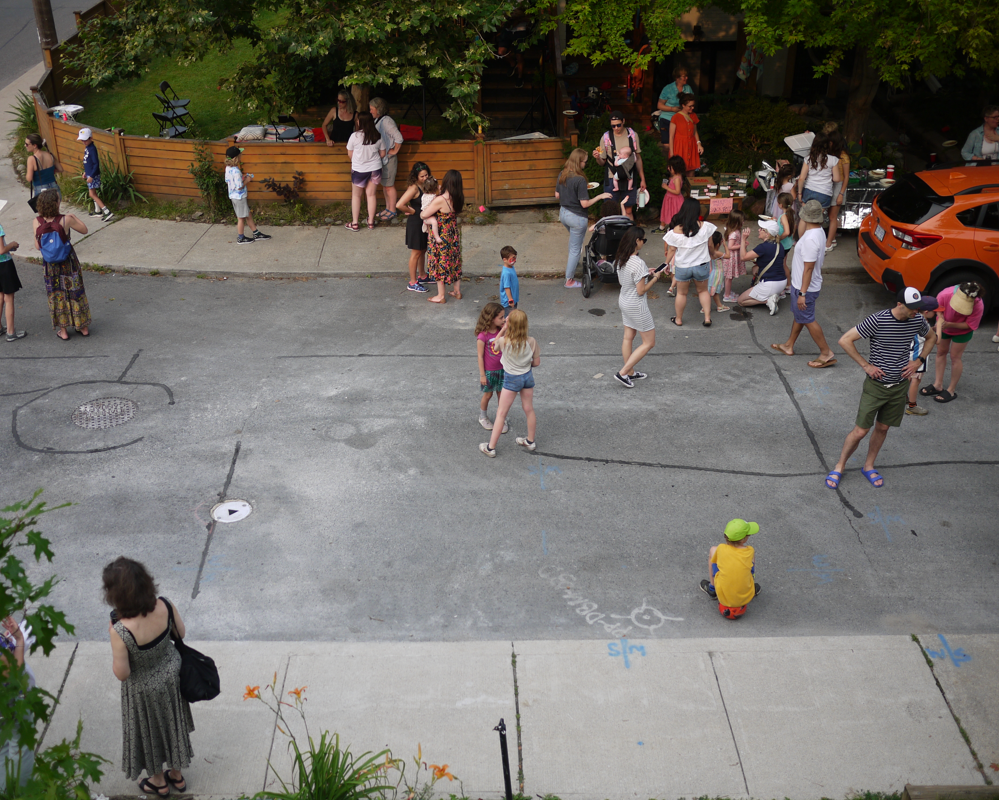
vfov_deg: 35.7
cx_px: 465
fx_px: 1242
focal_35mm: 42
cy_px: 400
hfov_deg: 43.8
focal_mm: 20
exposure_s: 1/1000
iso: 100
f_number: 2
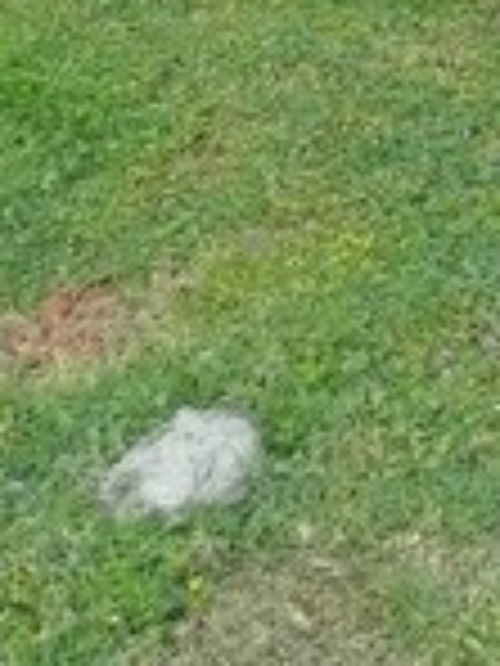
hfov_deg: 13.5
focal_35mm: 104
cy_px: -414
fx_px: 2003
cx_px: 721
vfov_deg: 16.7
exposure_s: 1/370
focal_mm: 3.3
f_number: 2.2
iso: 50
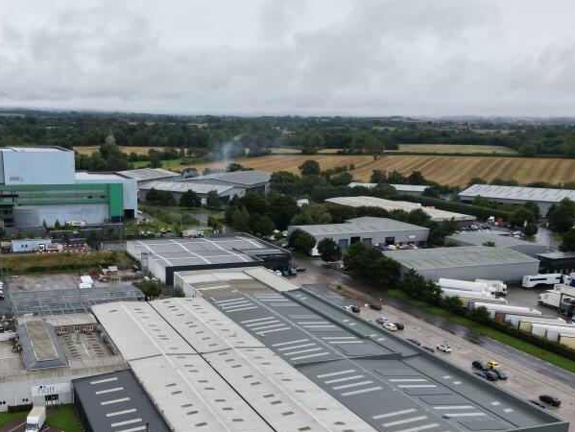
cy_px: 322
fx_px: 681
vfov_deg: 34.5
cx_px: 188
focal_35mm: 41
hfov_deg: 45.0
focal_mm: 6.72
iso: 120
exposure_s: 1/1250
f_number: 1.7
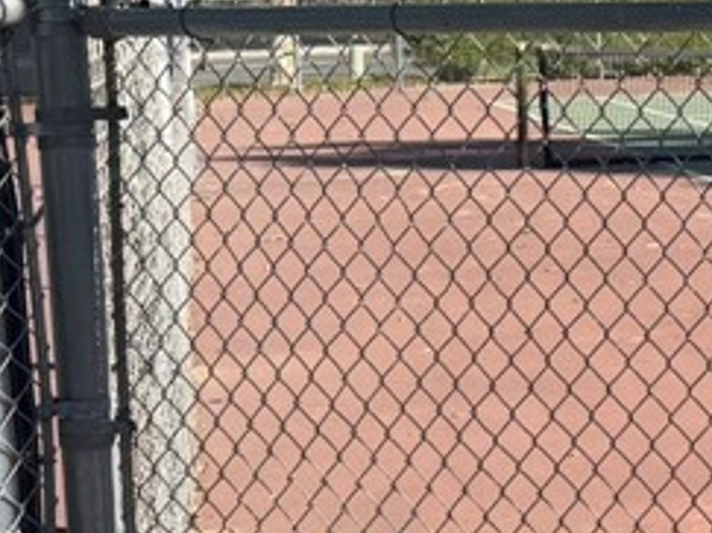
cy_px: 228
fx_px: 2076
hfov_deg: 16.4
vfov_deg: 14.6
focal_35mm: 101
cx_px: 1263
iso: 80
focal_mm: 6.76
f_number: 1.78
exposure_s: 1/3096
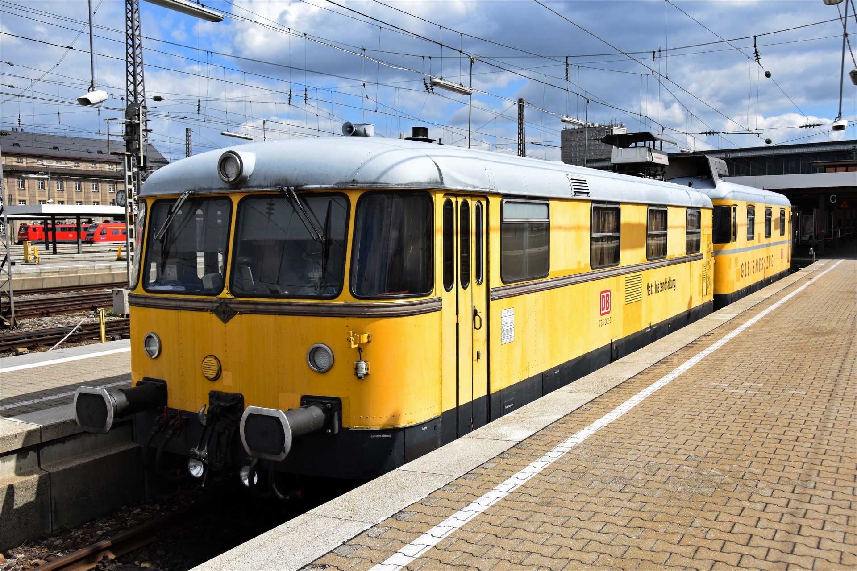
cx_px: 428
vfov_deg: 36.9
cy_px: 286
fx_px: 857
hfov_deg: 53.1
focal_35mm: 36
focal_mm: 24
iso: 400
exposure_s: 1/2000
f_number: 7.1
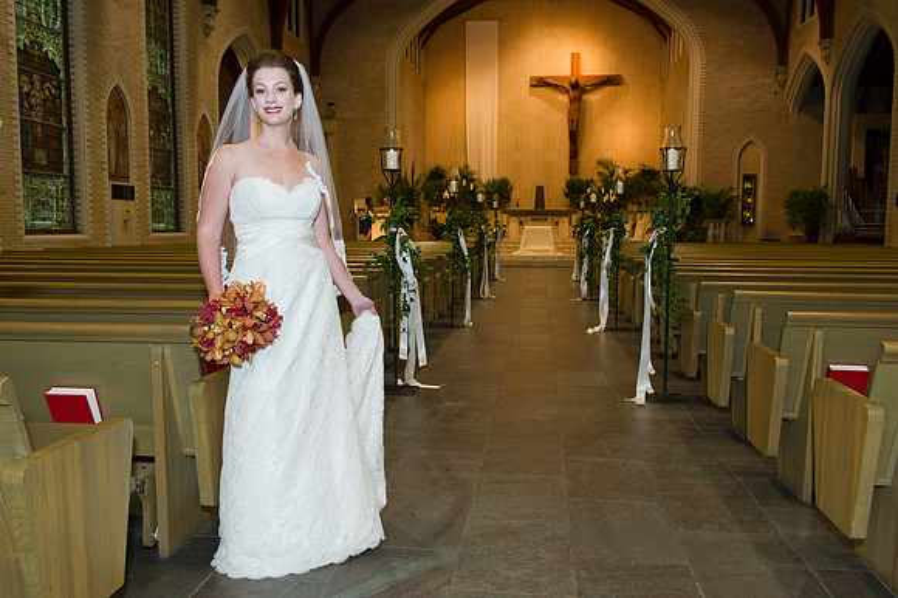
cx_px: 449
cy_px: 299
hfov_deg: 58.7
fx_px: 798
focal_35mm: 32
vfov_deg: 41.1
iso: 800
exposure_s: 1/60
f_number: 5.6
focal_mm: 32
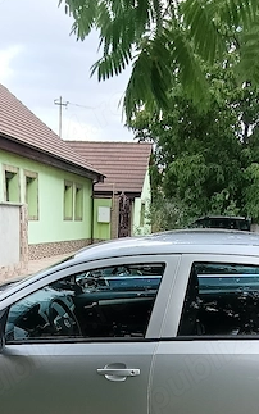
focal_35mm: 42
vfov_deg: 42.3
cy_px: 391
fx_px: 474
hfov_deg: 30.5
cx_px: 137
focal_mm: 1.68
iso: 64
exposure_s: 1/235
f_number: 2.2
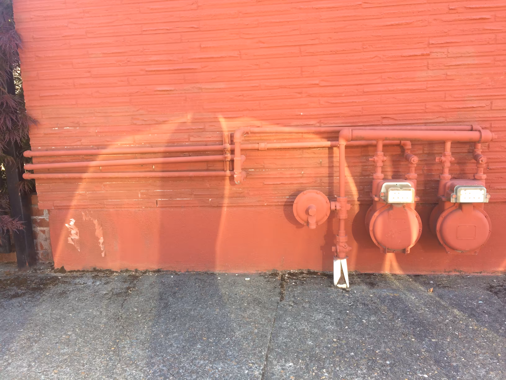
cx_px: 253
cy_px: 190
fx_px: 424
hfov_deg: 61.7
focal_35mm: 29
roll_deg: +3.6
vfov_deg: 48.2
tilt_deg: -11.3
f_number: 2.2
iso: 32
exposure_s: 1/60
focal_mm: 4.15
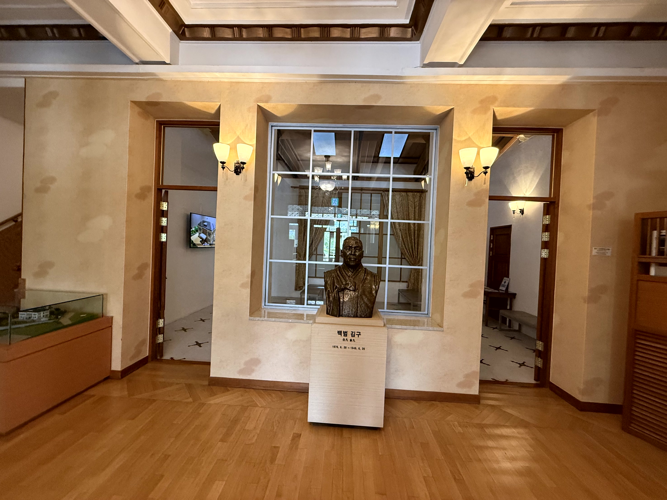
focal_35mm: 14
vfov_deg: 85.7
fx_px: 270
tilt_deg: -1.0
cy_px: 250
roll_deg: -3.3
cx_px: 334
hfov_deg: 102.1
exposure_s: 1/60
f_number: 2.2
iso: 400
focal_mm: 2.22
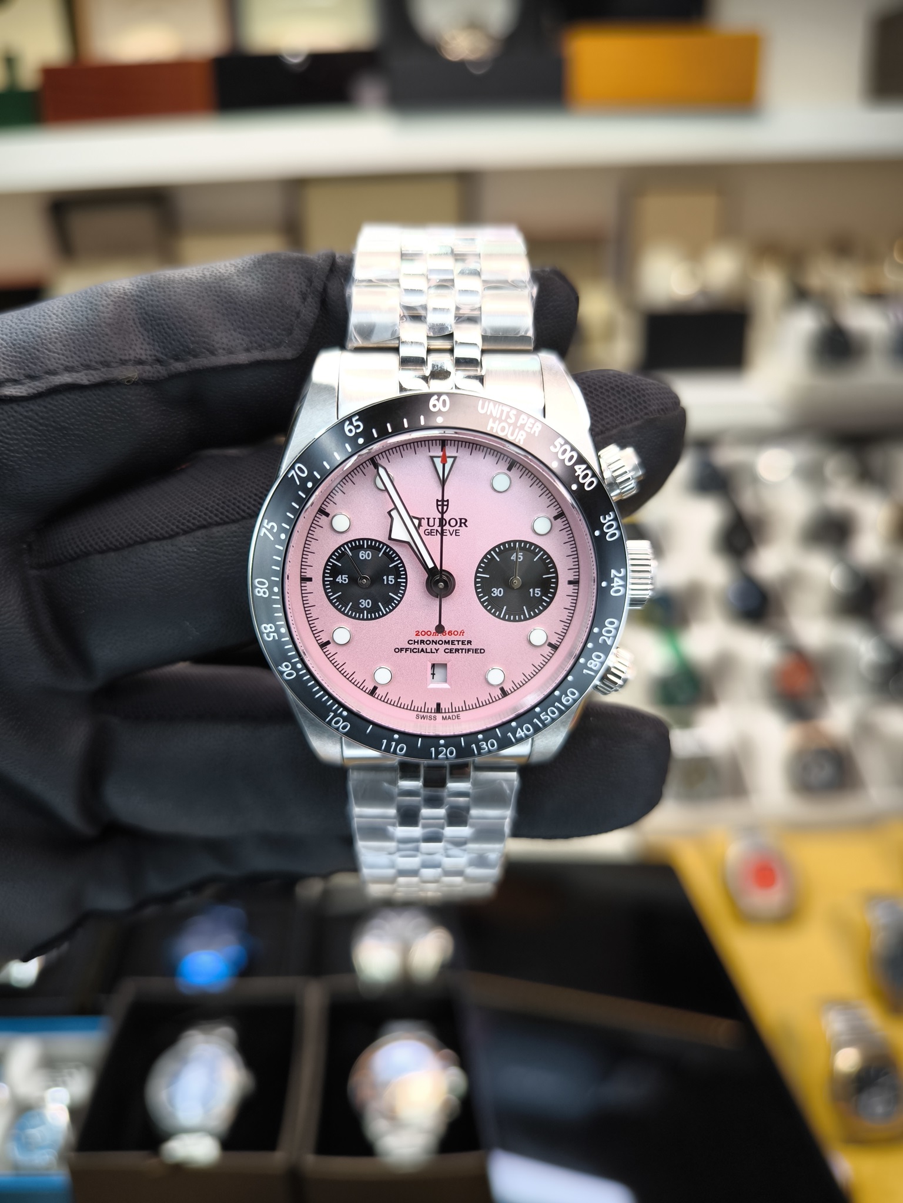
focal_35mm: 24
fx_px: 835
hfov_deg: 56.8
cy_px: 602
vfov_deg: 71.6
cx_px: 452
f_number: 1.9
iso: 64
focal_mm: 6.92
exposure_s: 1/115
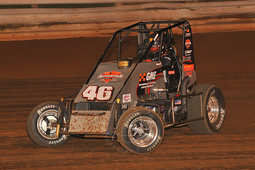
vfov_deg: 9.5
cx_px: 128
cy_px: 85
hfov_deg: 14.2
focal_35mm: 145
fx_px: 1027
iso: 1000
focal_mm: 145
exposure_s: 1/320
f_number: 6.3
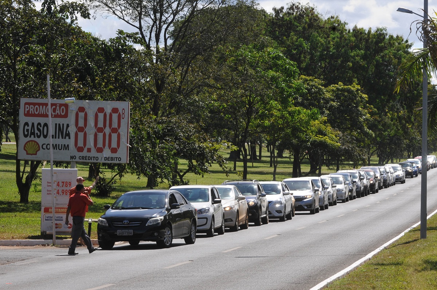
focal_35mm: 168
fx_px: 2037
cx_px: 218
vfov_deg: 8.2
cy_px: 145
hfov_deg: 12.2
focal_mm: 112
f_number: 13
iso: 160
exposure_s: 1/160
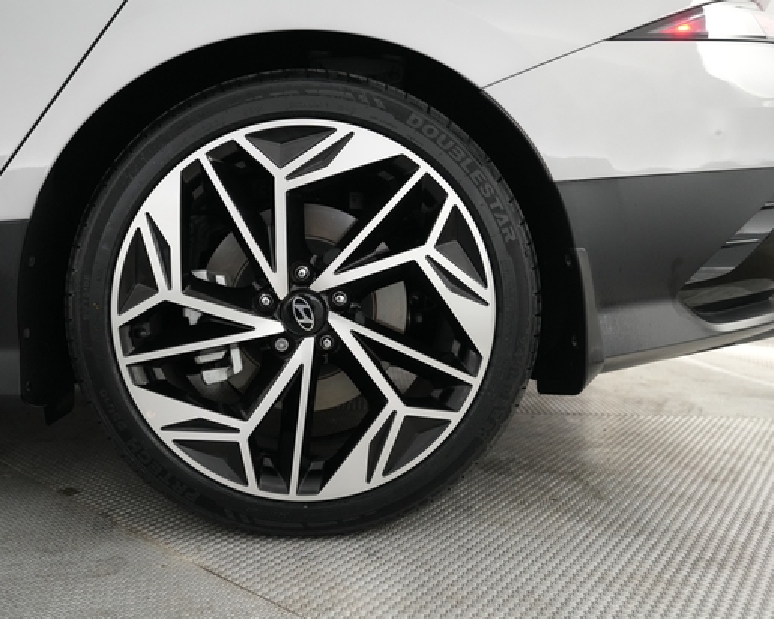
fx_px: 641
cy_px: 305
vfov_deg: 51.5
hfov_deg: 61.5
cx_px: 298
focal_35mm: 28
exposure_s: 1/160
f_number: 2.8
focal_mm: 24
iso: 3200
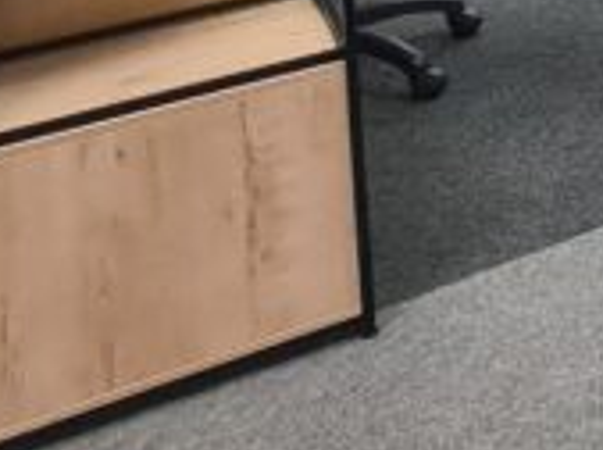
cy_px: -514
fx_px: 1373
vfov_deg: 14.5
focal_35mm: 79
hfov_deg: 15.4
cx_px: 1402
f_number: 2.2
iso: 250
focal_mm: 2.2
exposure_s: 1/50
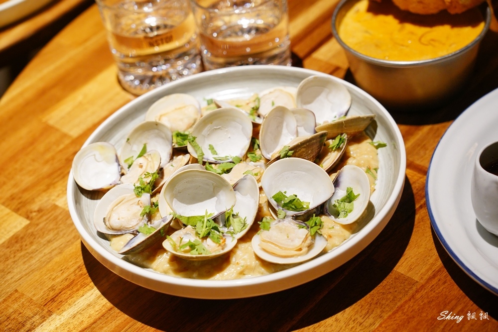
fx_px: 1314
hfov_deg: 21.5
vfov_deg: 14.4
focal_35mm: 95
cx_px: 249
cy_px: 166
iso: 1600
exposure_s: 1/30
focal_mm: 95
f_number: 5.6
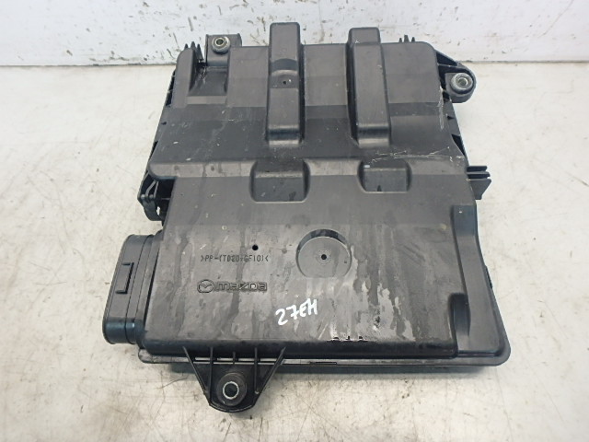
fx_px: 357
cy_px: 221
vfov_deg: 63.4
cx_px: 294
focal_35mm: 21
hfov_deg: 79.0
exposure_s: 1/30
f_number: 3.5
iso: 200
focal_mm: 3.7
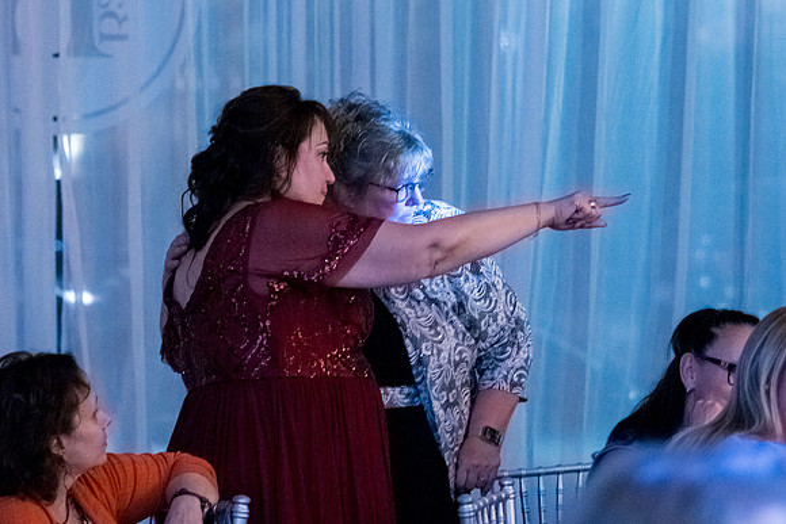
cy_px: 262
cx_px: 393
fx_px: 1856
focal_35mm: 85
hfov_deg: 23.9
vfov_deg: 16.1
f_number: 2.8
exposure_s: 1/80
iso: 6400
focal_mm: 85
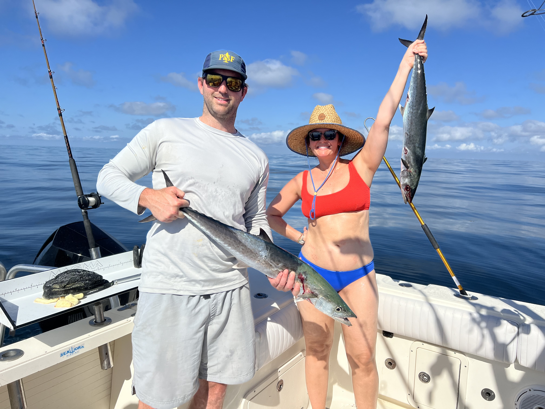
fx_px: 409
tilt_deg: -8.3
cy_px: 204
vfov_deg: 53.1
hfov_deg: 67.3
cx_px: 272
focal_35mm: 26
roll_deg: -1.7
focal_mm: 5.7
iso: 50
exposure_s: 1/6993
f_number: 1.5
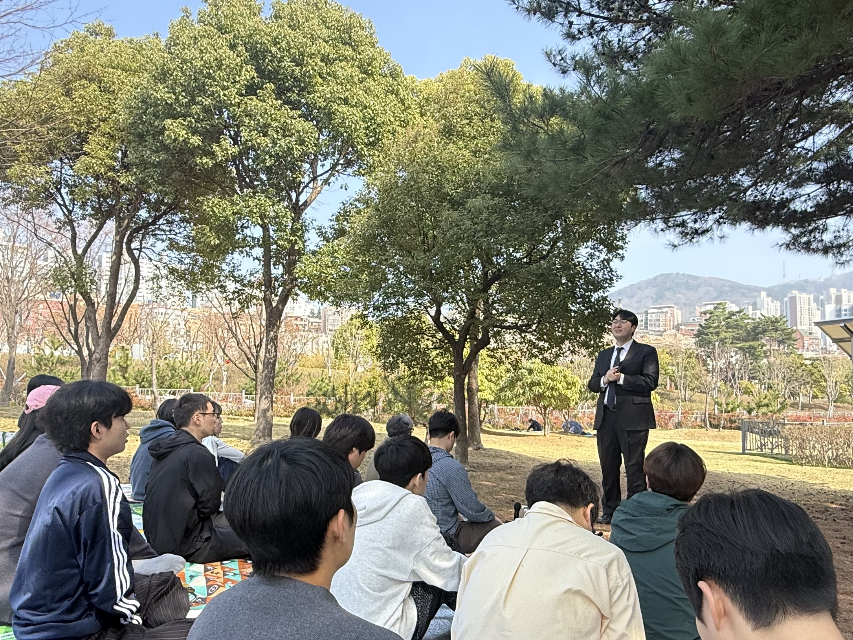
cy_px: 358
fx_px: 641
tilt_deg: +4.3
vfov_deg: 52.9
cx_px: 424
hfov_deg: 67.3
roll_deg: -0.7
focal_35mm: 26
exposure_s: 1/613
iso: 50
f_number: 2.2
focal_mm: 2.22
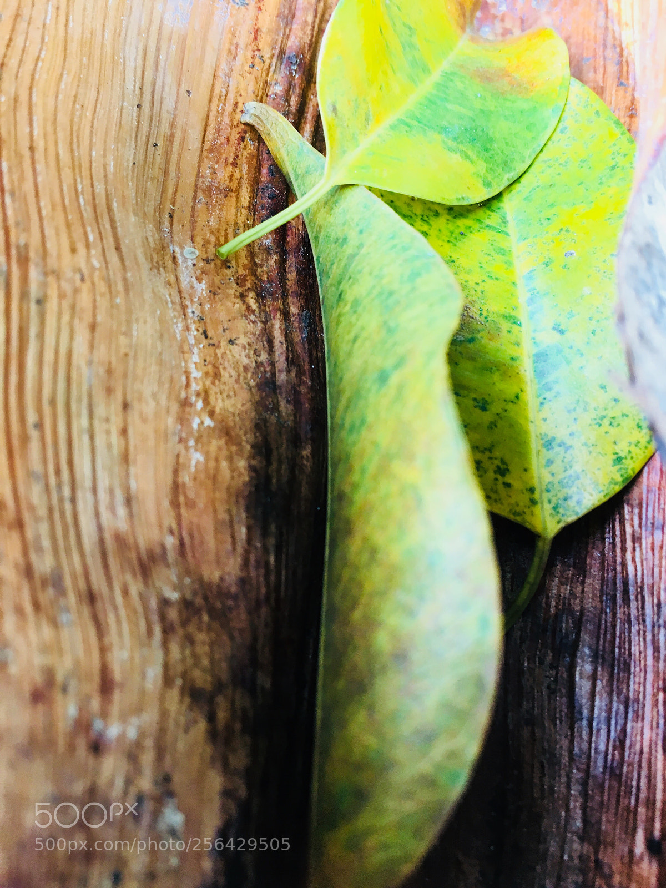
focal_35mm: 29
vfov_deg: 61.7
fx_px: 744
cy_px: 444
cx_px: 333
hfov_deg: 48.2
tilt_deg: -67.4
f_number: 2.2
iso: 32
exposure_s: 1/33
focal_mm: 4.15
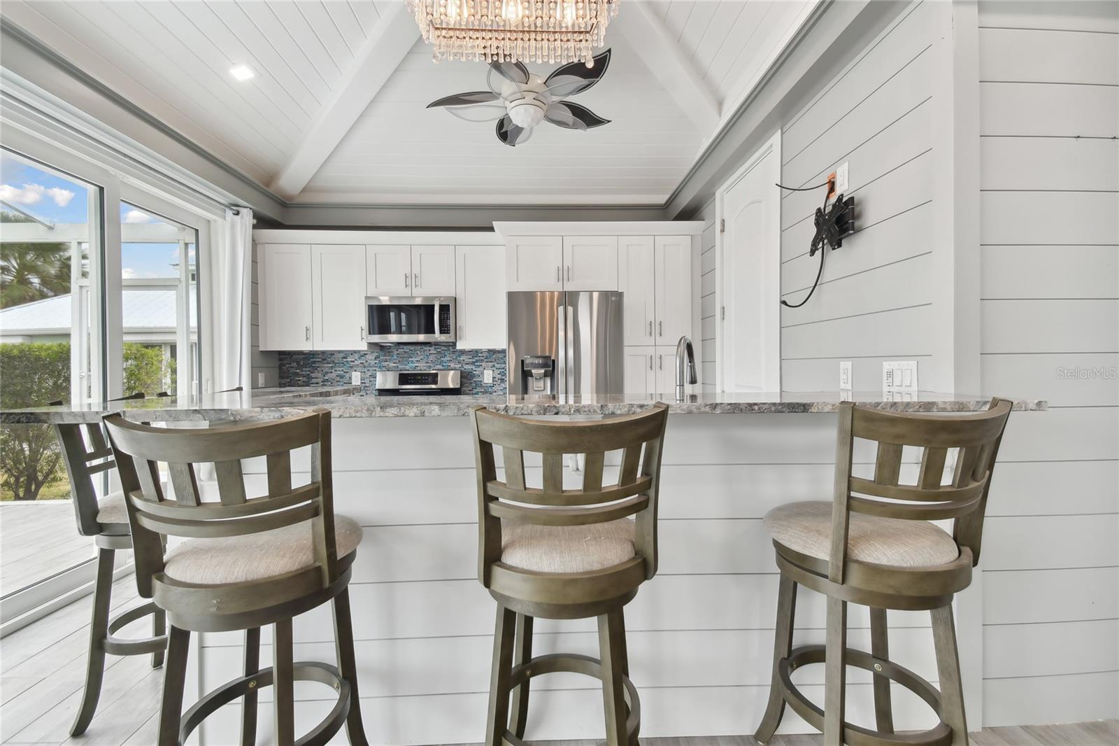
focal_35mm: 15
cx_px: 560
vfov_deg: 77.3
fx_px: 466
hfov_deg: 100.4
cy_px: 373
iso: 100
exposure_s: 1/20
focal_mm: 10
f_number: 7.1
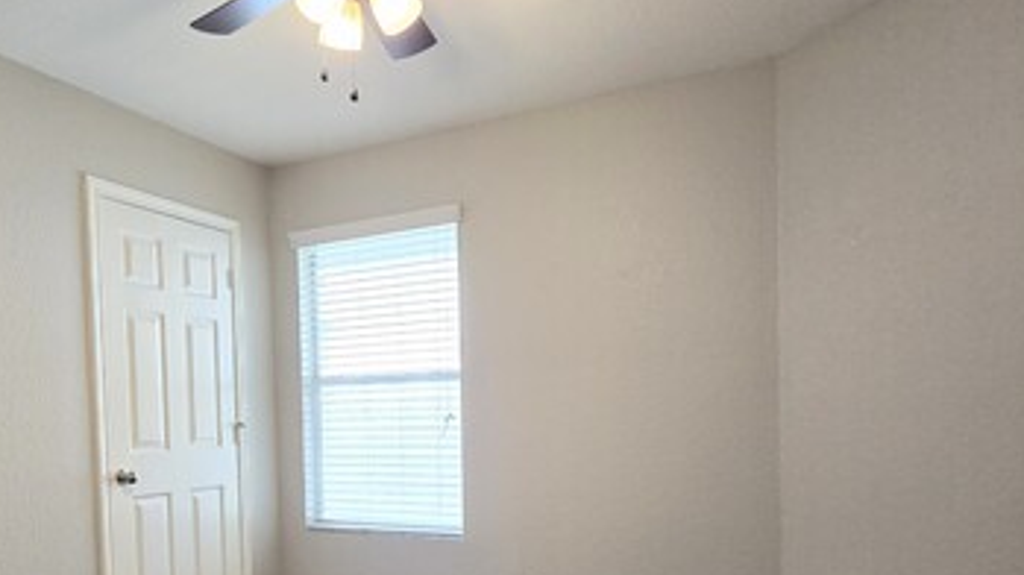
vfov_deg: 42.6
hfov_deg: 71.1
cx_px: 405
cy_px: 449
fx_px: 706
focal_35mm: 26
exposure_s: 1/60
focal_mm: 2.2
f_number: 2.2
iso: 200
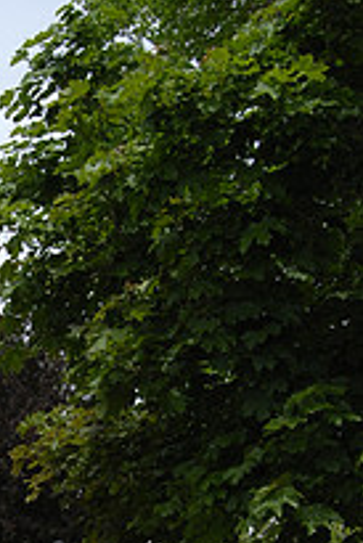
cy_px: 585
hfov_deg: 13.4
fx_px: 1471
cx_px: -148
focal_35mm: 97
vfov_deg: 20.1
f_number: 10
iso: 400
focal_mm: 23
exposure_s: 1/640
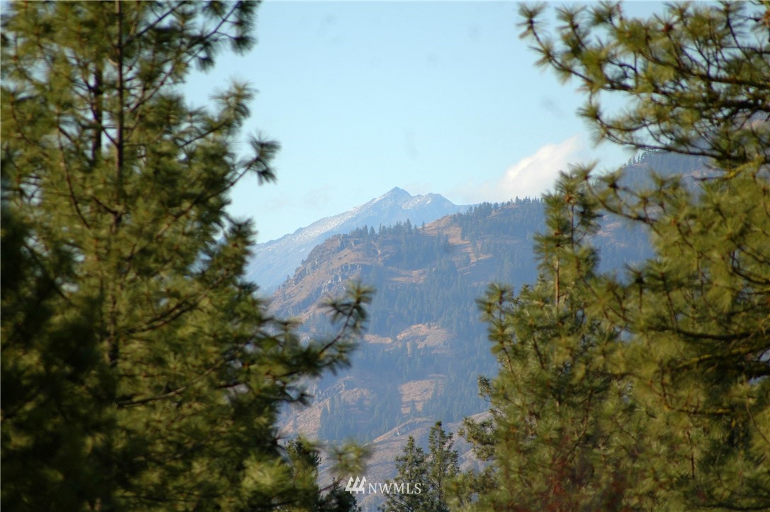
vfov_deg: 3.4
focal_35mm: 405
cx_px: 385
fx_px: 8652
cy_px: 256
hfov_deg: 5.1
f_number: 5.6
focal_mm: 270
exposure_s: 1/640
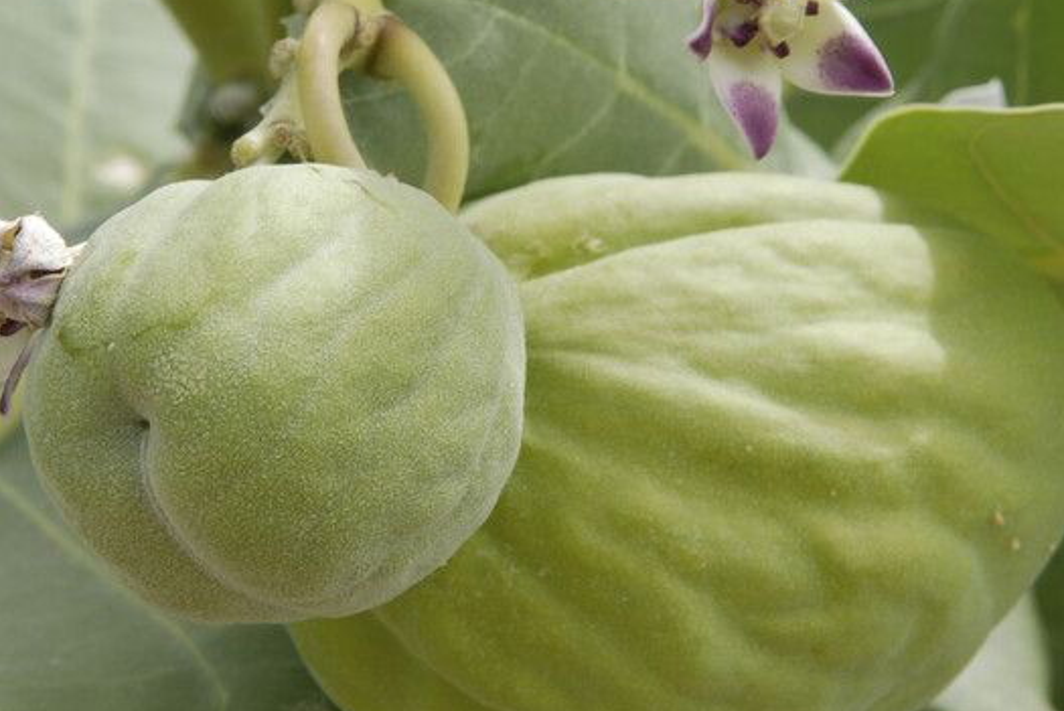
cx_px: 549
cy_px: 214
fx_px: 4762
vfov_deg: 8.5
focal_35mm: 161
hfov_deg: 12.8
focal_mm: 55
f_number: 10
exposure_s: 1/100
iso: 100
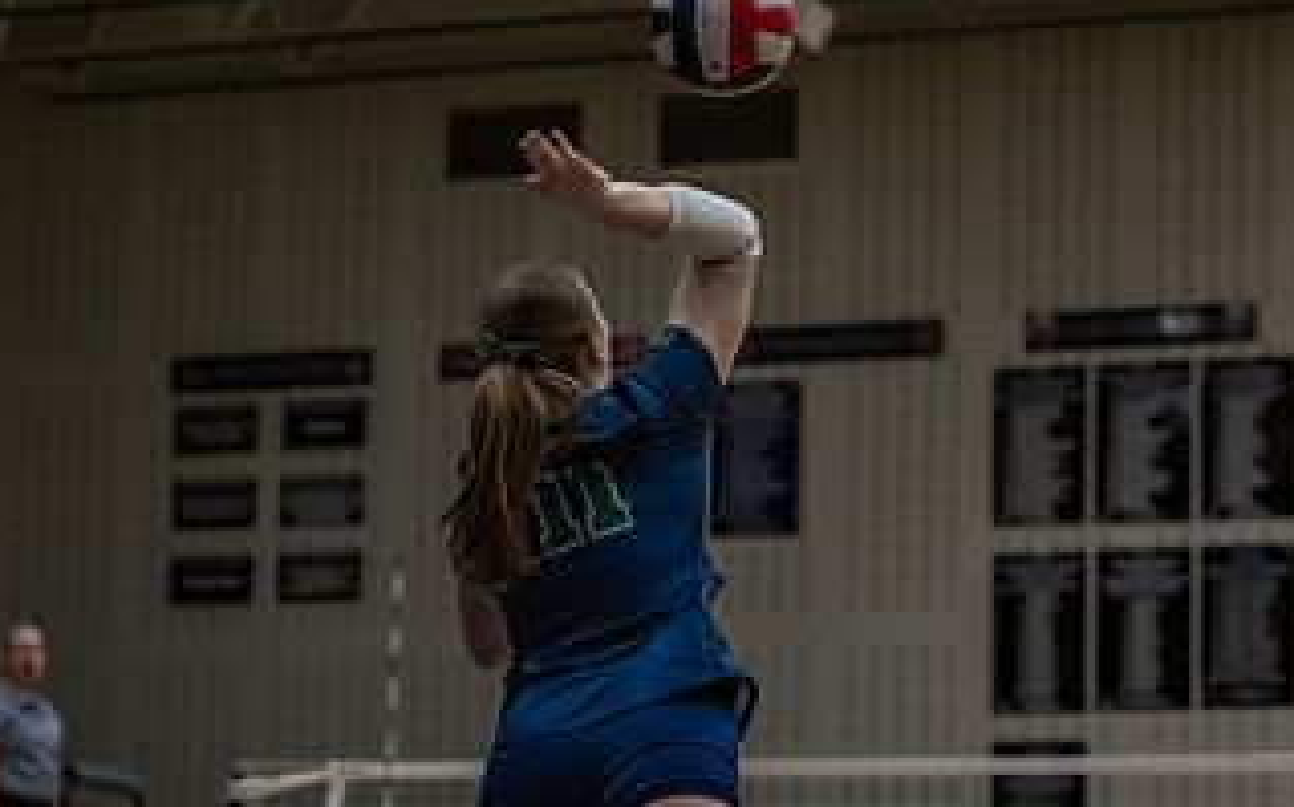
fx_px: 4899
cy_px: 479
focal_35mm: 139
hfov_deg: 15.0
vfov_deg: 9.4
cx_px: 677
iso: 2500
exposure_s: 1/1000
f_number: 2.8
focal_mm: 70
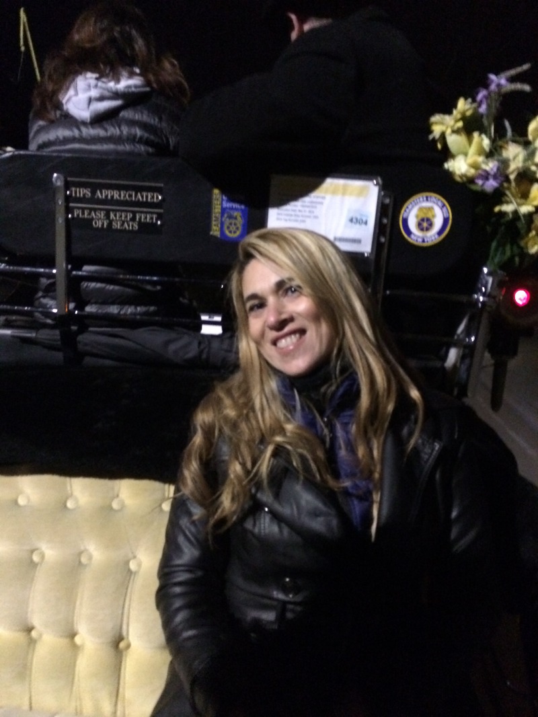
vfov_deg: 61.6
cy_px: 358
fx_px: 601
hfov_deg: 48.2
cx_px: 269
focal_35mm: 29
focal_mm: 4.15
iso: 640
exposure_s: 1/15
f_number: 2.2
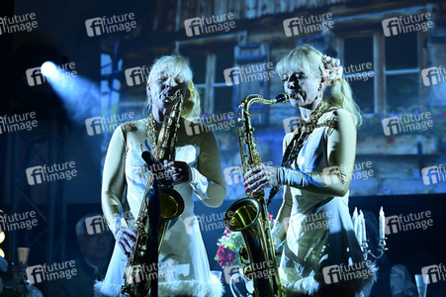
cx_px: 223
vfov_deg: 11.8
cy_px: 148
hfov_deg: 17.7
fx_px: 1436
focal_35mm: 116
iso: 280
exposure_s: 1/200
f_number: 3.5
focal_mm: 116
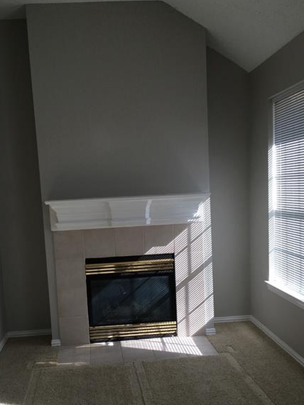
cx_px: 131
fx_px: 457
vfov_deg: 47.4
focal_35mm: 39
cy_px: 253
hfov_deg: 36.7
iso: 25
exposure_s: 1/123
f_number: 2.2
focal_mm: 4.15
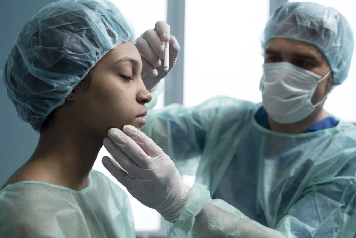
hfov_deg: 43.6
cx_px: 178
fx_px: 445
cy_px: 119
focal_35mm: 45
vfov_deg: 29.9
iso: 1250
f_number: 3.2
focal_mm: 45
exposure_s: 1/320
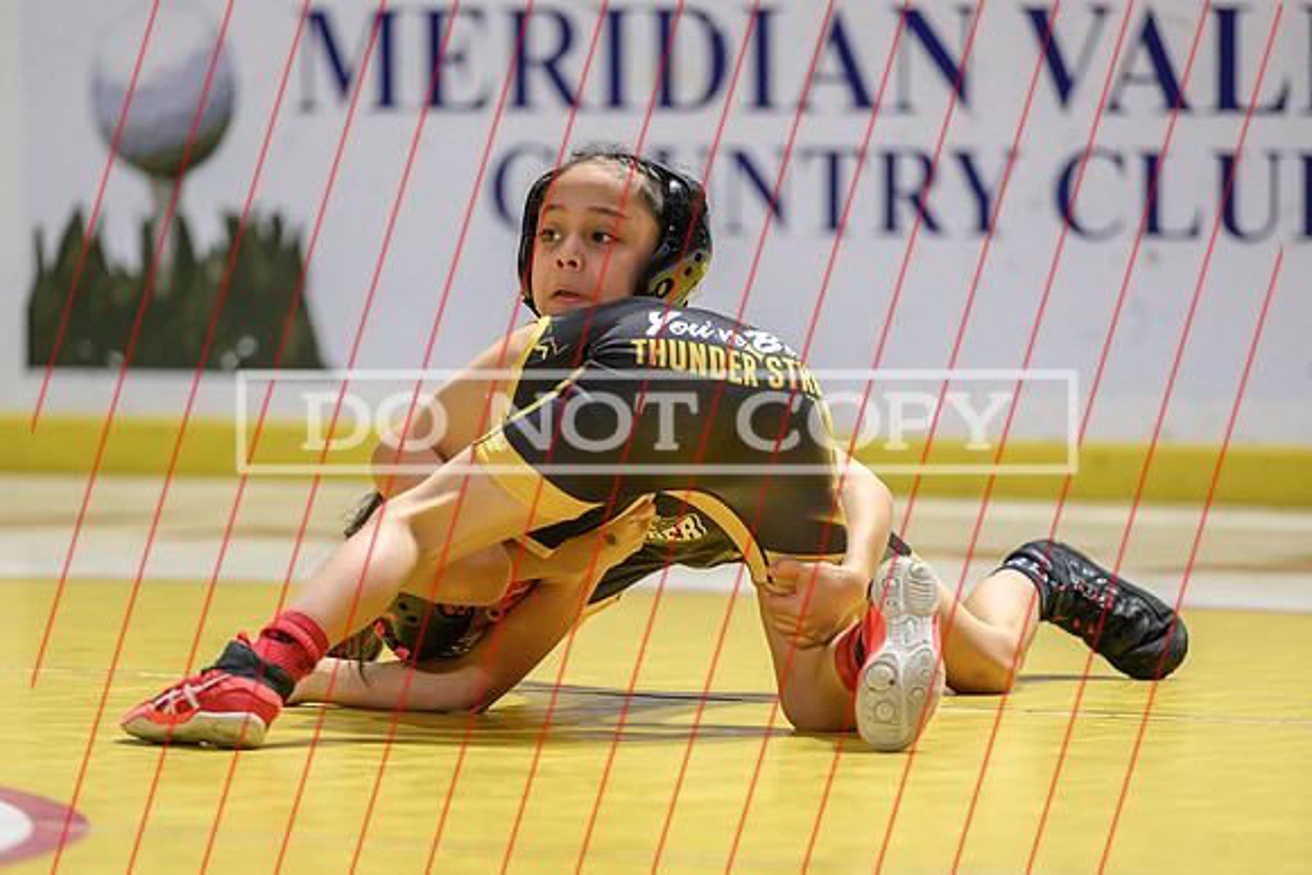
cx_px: 634
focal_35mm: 281
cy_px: 490
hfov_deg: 7.3
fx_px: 10225
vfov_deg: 4.9
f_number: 2.8
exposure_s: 1/800
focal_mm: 200
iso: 2000
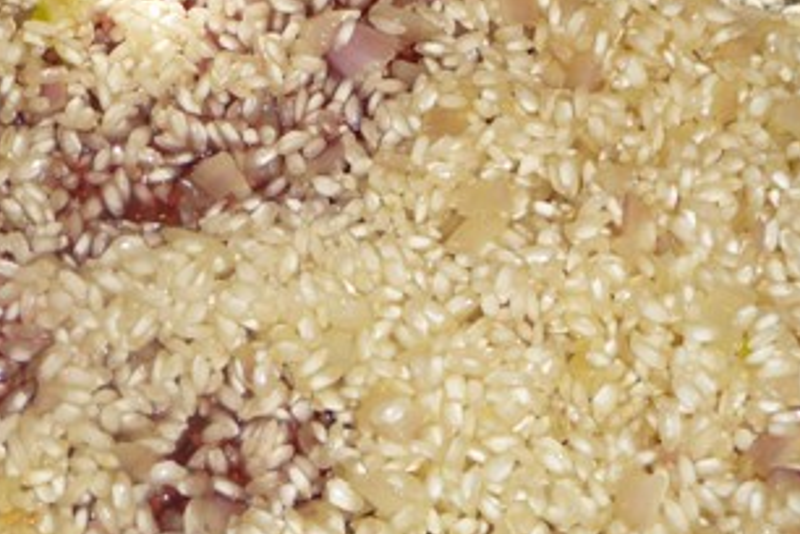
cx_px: 319
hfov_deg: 20.8
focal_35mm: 98
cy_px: -63
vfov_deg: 13.7
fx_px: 2178
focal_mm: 7.6
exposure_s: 1/30
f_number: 4.1
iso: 100
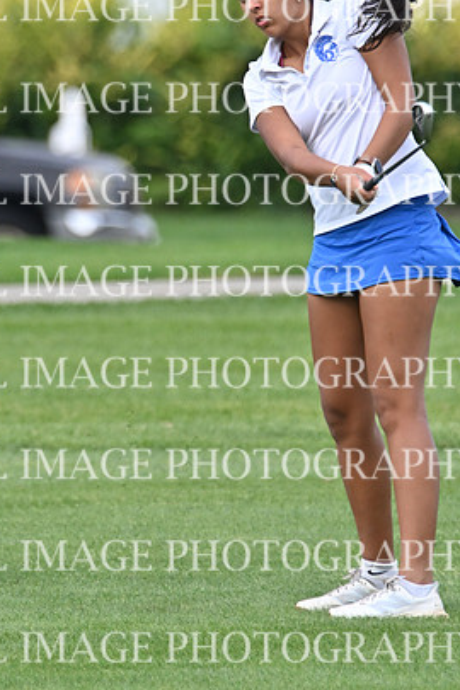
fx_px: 30894
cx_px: 154
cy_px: 235
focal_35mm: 1612
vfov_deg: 1.3
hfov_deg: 0.9
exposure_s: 1/1000
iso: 1400
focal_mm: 750
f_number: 9
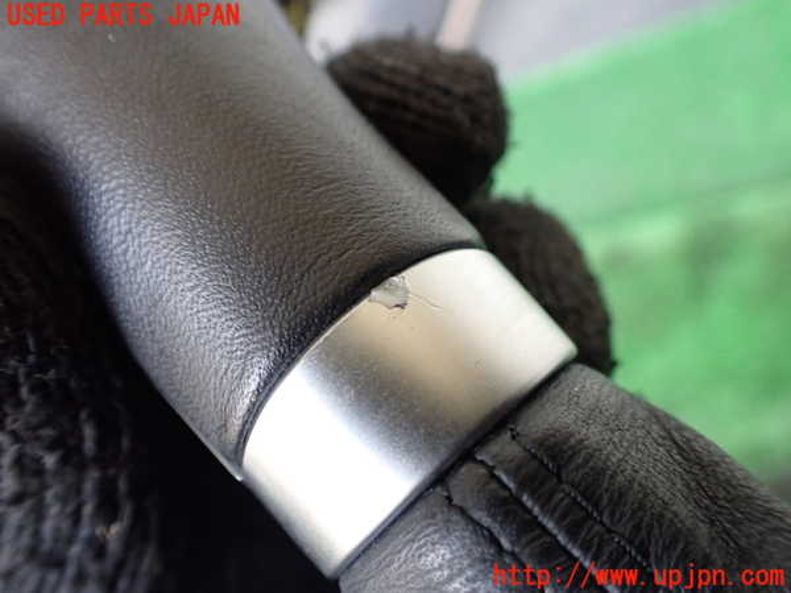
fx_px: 686
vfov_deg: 46.8
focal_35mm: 30
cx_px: 396
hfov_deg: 60.0
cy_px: 296
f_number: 2.3
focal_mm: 5.4
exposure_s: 1/125
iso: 400
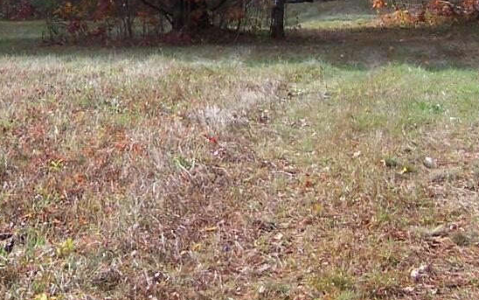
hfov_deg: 17.9
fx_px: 1489
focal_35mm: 114
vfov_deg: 11.4
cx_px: 17
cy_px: -4
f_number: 2.8
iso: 80
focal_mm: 6.3
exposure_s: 1/320
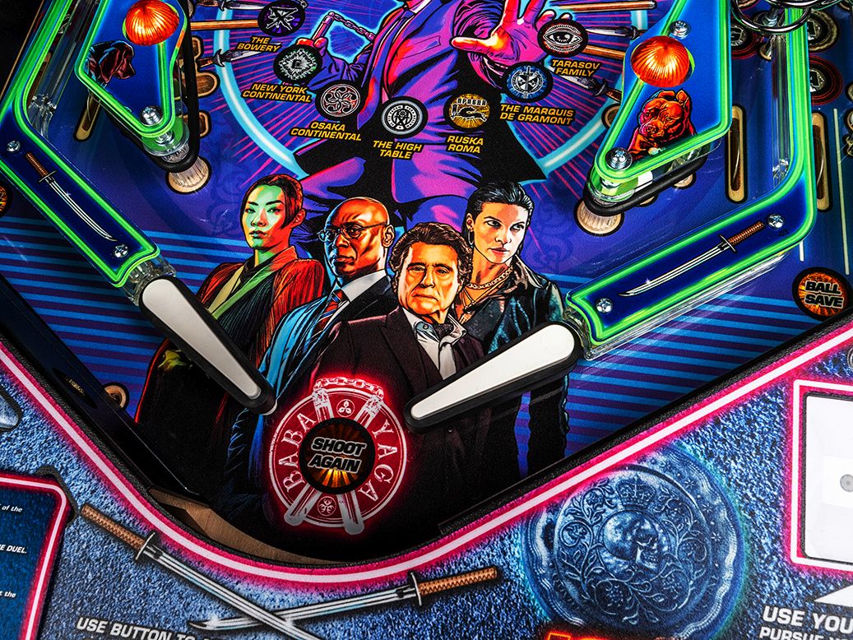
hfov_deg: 60.0
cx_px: 426
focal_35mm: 30
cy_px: 320
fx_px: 739
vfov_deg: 46.8
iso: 100
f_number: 10
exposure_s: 1/125
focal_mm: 14
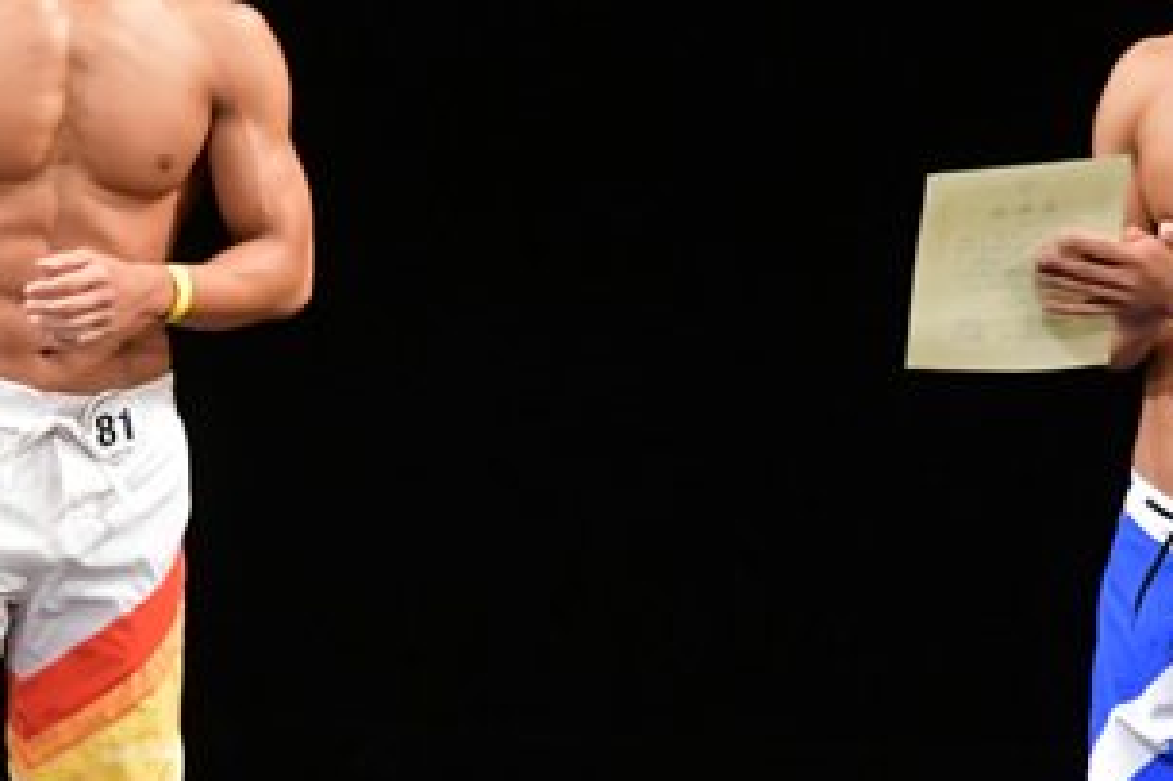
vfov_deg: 2.0
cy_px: 373
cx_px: 71
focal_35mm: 687
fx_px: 22372
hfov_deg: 3.0
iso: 3200
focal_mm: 180
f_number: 5.6
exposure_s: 1/400
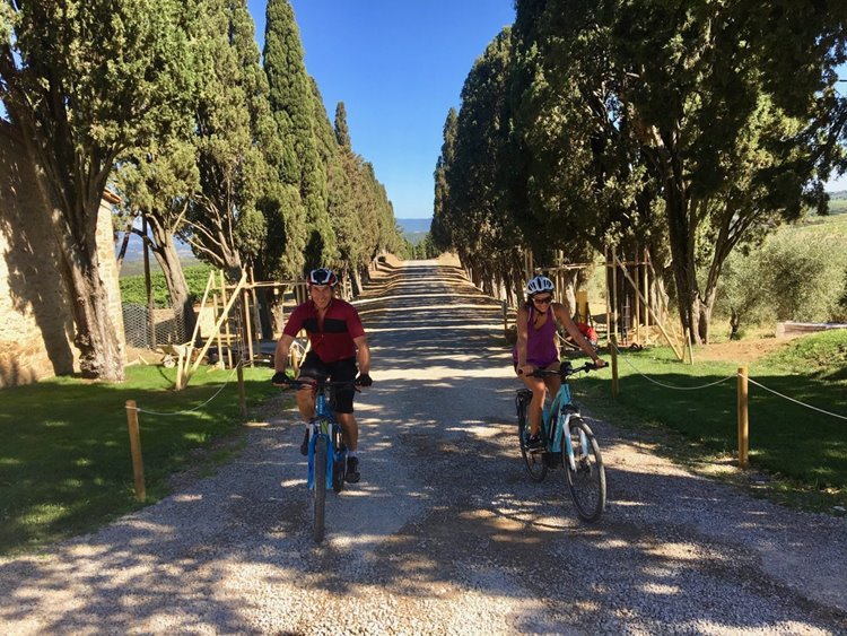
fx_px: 710
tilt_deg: -6.6
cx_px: 424
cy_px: 318
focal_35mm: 29
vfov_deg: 48.3
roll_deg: +0.8
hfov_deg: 61.6
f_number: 2.2
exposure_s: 1/827
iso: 25
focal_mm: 4.15
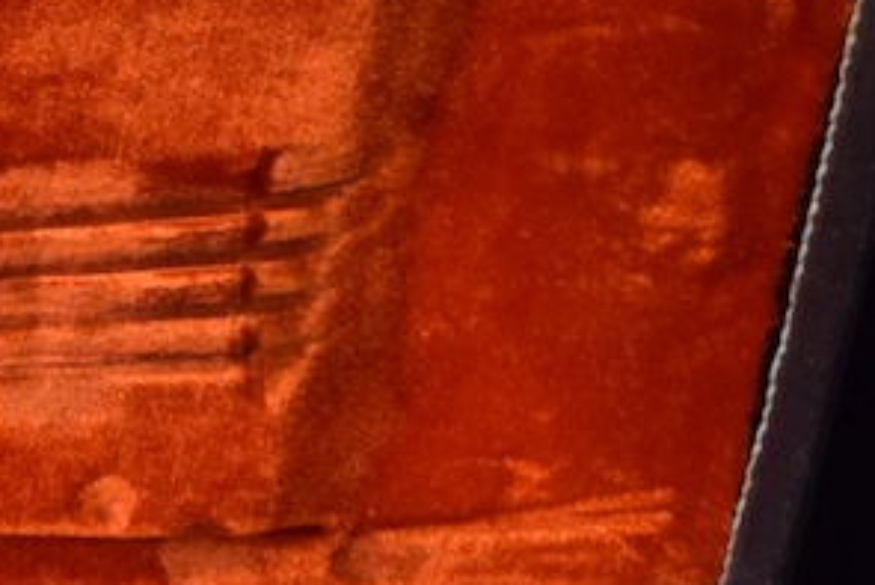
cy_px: 656
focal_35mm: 290
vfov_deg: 4.7
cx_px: -1213
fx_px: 7052
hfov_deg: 6.7
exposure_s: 1/60
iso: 2500
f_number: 4.8
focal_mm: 38
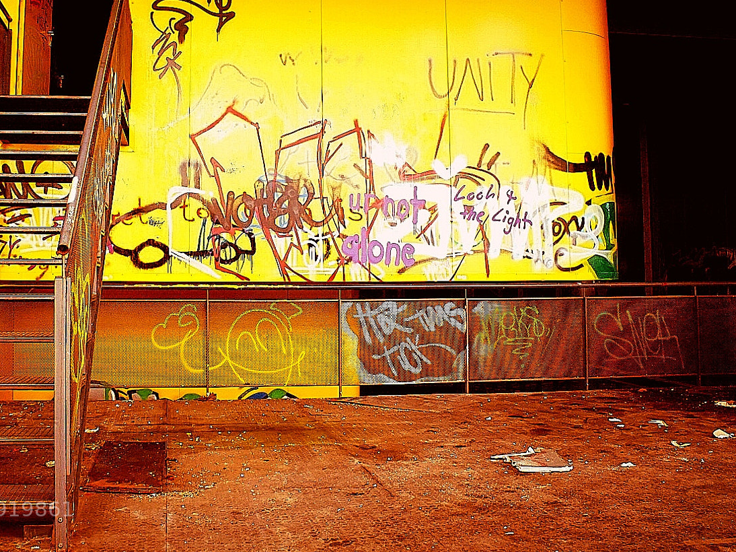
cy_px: 202
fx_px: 808
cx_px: 260
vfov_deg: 37.4
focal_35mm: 38
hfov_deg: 48.3
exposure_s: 1/20
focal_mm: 18
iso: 500
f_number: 11
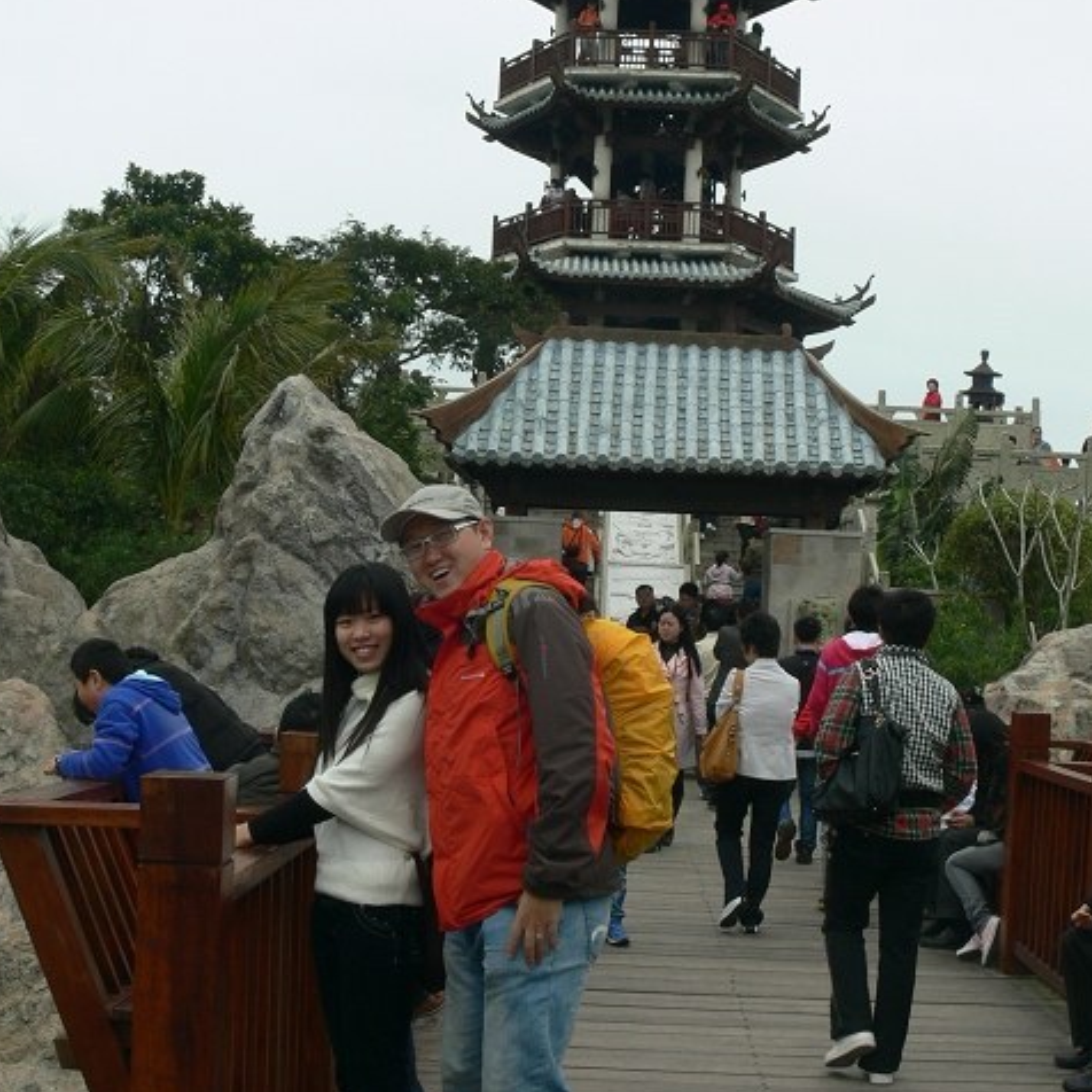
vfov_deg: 32.7
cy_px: 461
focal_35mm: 52
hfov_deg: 32.8
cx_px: 507
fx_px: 1856
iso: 80
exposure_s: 1/200
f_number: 5.6
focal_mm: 7.4
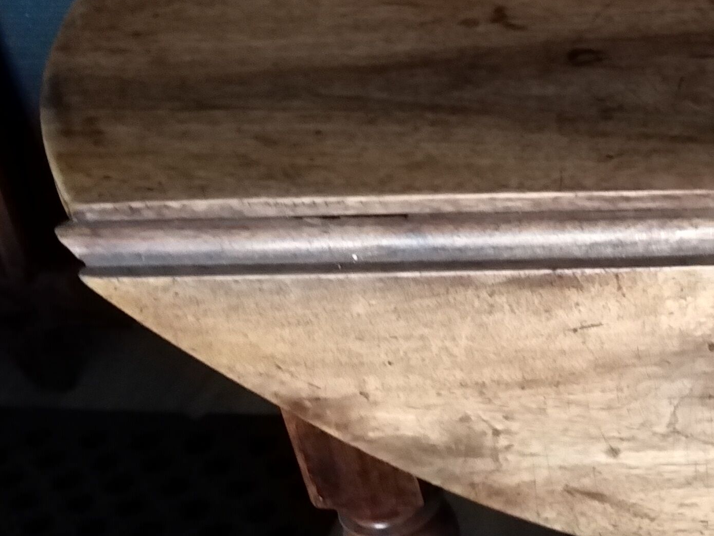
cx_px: 996
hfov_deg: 21.8
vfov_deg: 18.9
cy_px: 232
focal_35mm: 78
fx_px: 1609
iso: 972
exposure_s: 1/15
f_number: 1.8
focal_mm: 3.59
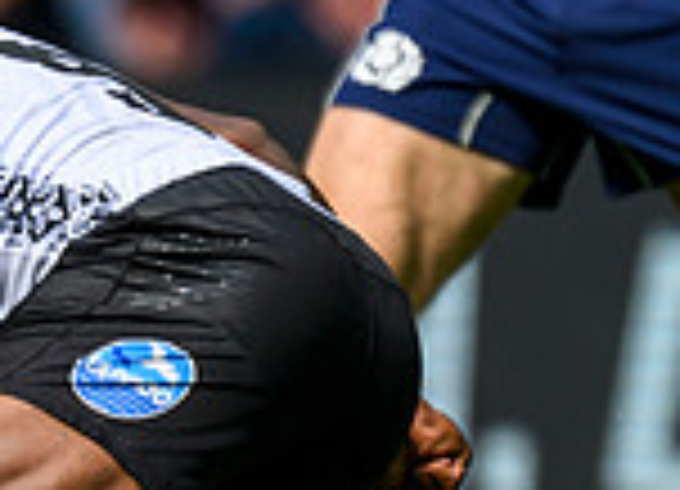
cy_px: 221
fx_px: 53300
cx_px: -723
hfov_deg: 0.7
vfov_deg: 0.5
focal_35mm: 2750
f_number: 4
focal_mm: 560
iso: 250
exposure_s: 1/2500
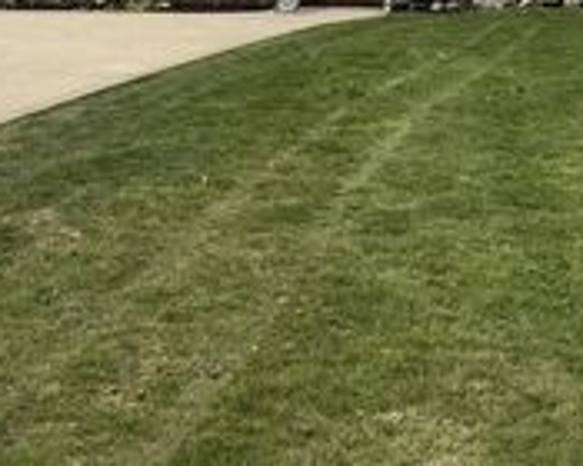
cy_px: -78
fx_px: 1156
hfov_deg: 28.3
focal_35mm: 67
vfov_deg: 21.4
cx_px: 280
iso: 80
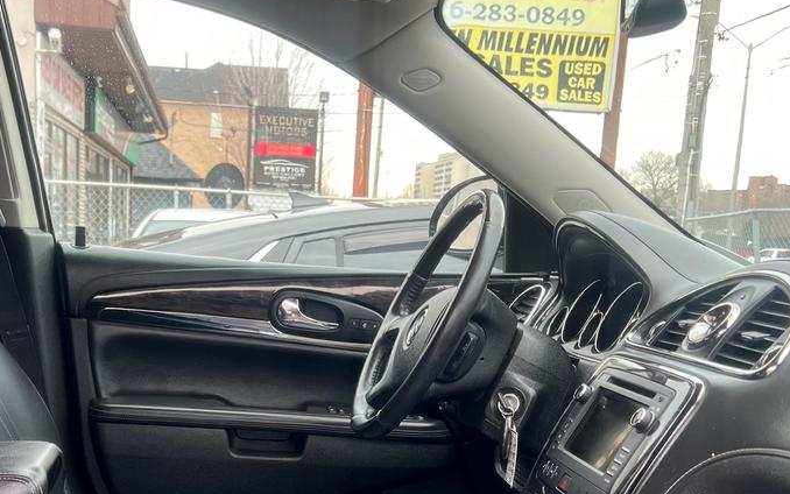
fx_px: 1120
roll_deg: -2.1
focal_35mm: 52
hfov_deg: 38.5
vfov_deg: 24.2
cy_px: 440
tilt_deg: -11.5
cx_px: 278
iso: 50
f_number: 1.5
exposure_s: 1/121
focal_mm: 5.7
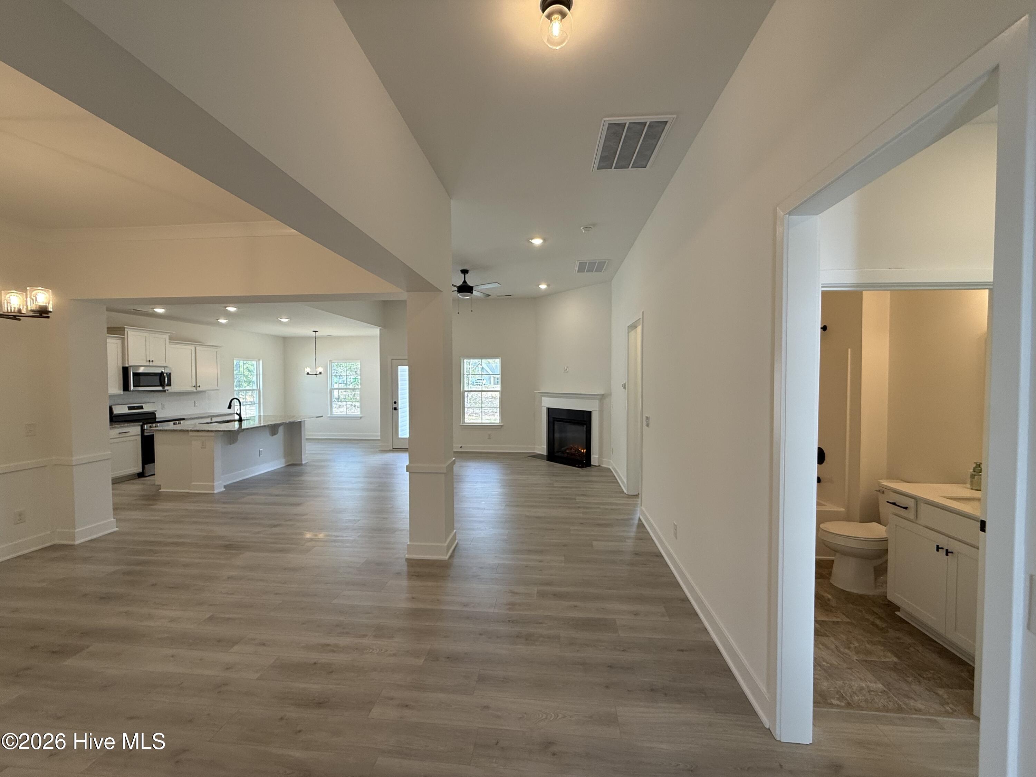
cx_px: 518
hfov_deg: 102.1
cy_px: 388
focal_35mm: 14
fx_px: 419
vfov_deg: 85.7
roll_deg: -0.1
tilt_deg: -1.8
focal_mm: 2.22
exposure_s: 1/120
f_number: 2.2
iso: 100
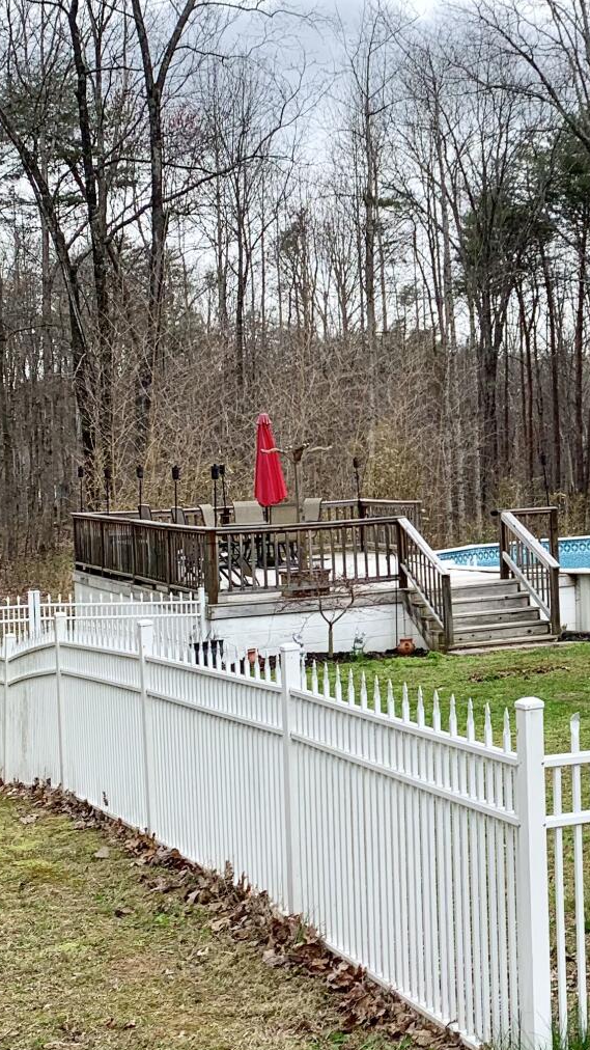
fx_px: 1558
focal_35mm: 56
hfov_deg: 20.3
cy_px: 489
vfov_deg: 37.2
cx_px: 680
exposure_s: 1/1176
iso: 25
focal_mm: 4.25
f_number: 1.8
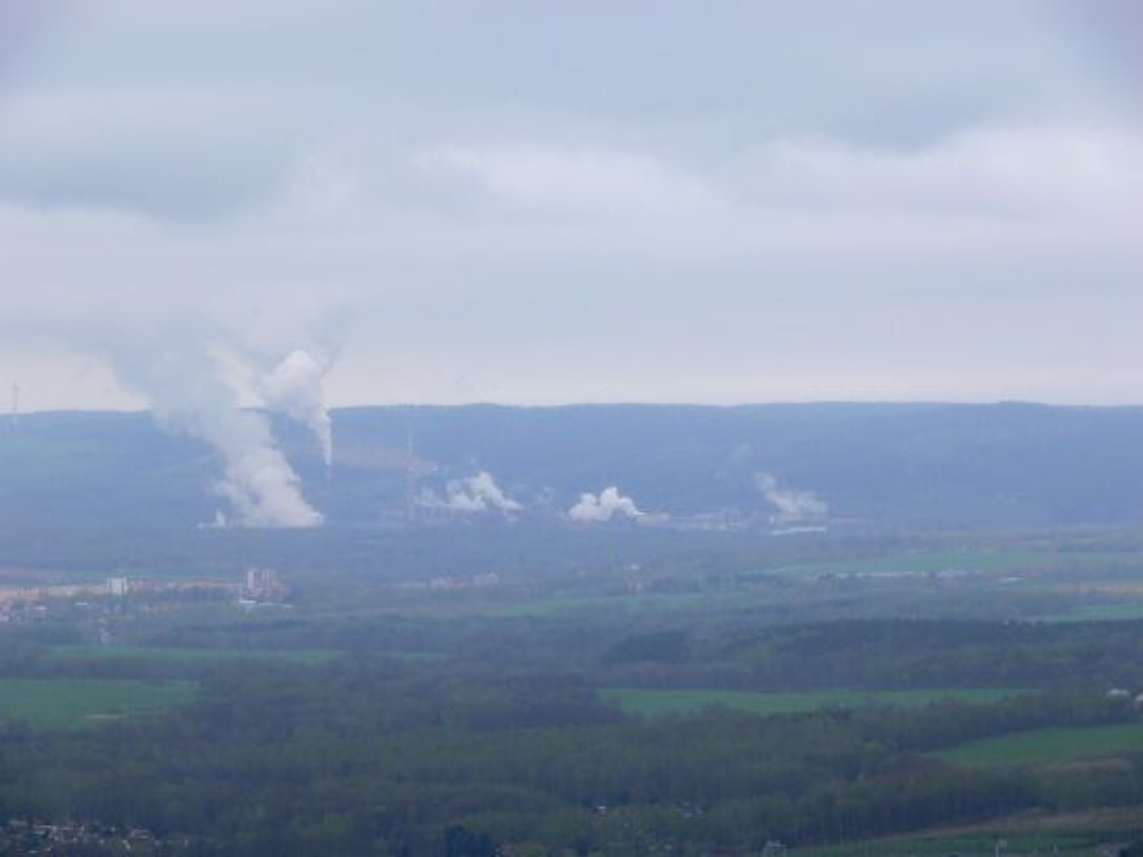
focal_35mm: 228
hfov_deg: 8.7
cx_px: 572
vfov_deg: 6.5
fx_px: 7528
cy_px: 428
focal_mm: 48.2
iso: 100
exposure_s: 1/200
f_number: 5.6
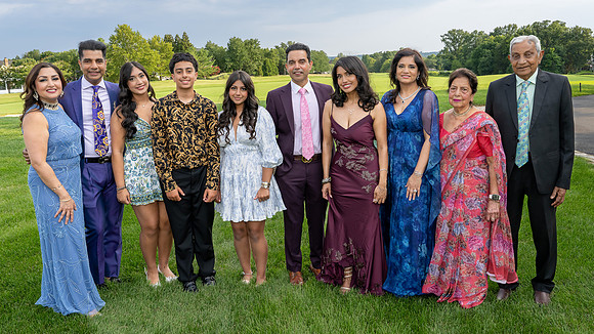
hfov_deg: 62.4
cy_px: 156
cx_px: 304
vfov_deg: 37.6
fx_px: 491
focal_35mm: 31
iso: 400
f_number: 9
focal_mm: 26.5
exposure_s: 1/250
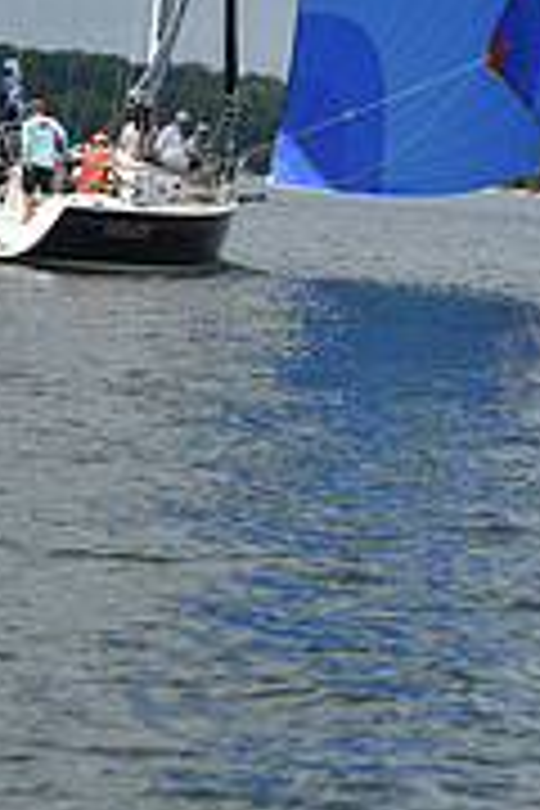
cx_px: 259
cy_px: 135
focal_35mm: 225
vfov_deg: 9.1
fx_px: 5062
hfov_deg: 6.1
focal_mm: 70
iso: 320
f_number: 4
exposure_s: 1/8000
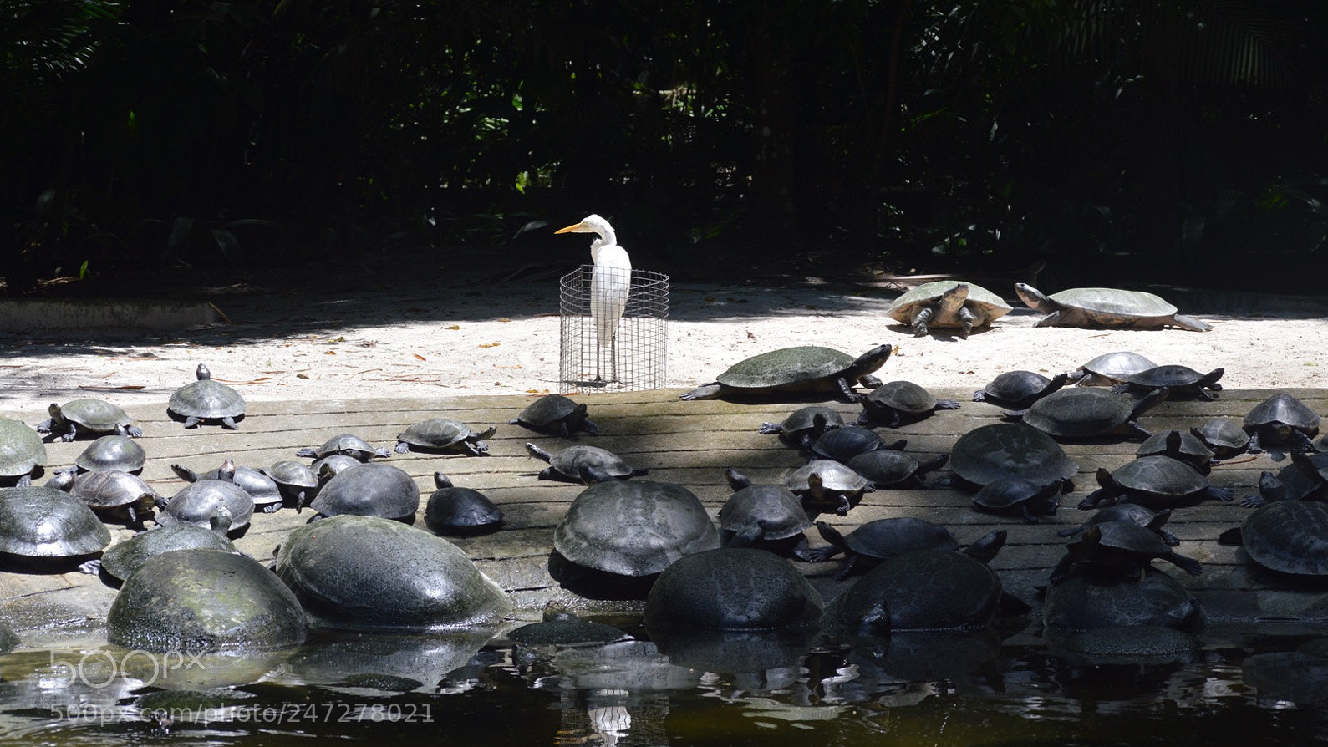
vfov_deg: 12.4
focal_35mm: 98
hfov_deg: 21.8
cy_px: 334
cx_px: 666
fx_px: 3451
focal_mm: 62
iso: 100
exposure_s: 1/320
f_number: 5.6
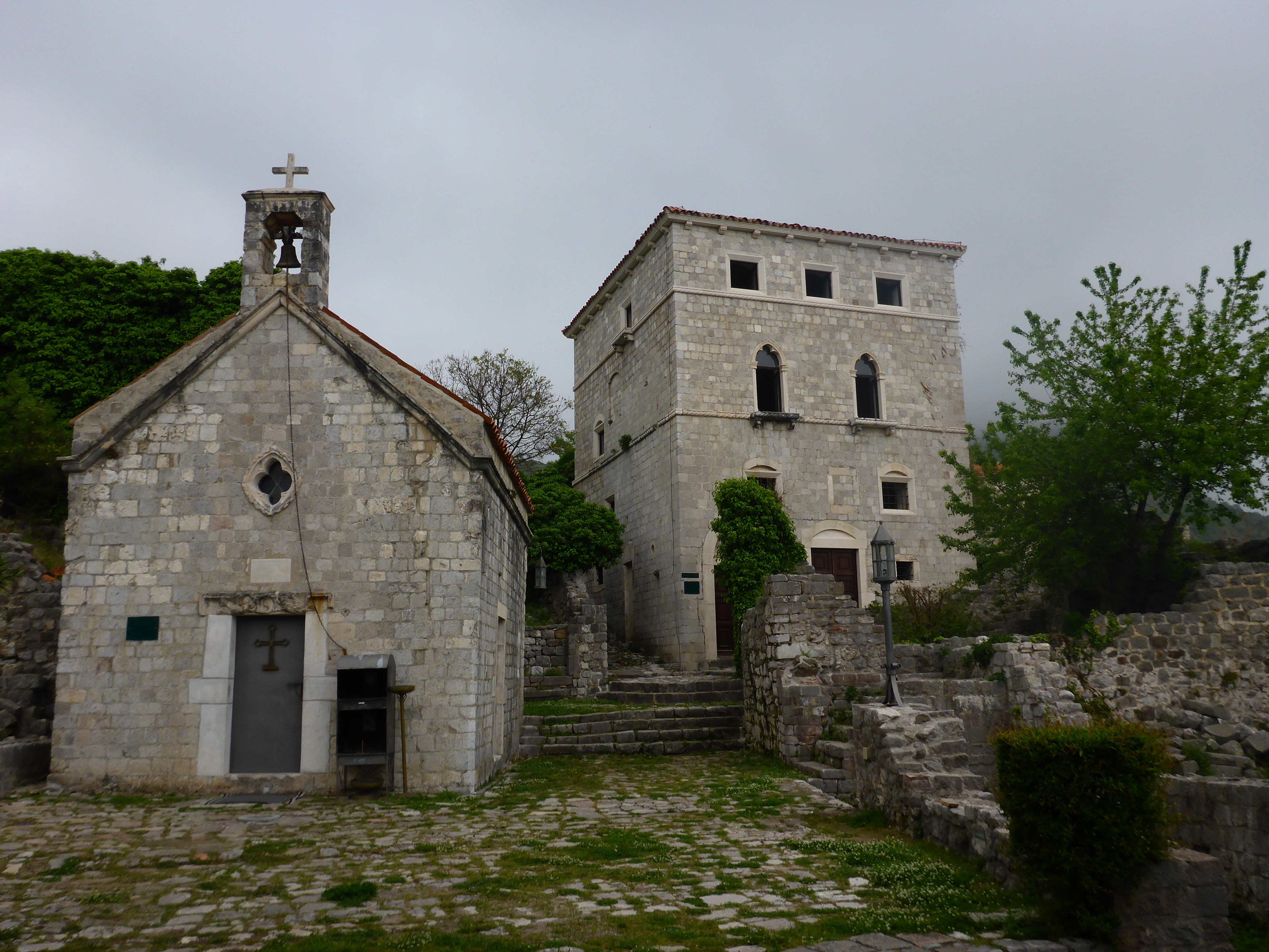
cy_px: 476
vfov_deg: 49.7
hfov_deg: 63.4
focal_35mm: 28
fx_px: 1026
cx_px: 634
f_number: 3.3
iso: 100
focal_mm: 4.9
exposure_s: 1/320
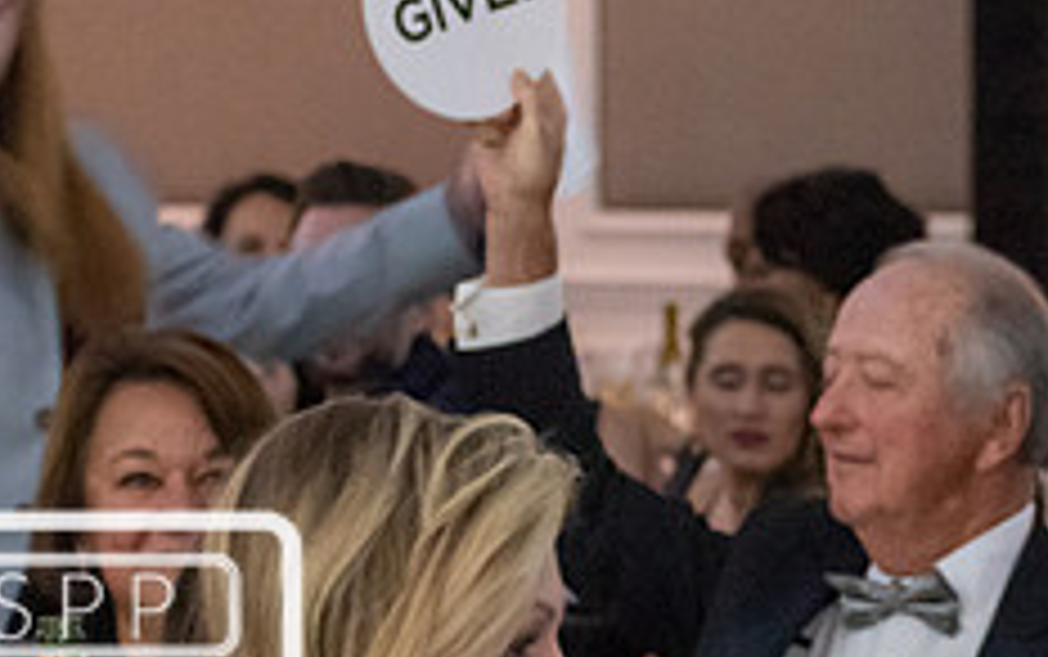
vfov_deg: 4.6
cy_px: 542
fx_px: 8174
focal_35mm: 286
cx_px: 1030
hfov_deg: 7.3
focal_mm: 70
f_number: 4.5
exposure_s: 1/60
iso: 6400
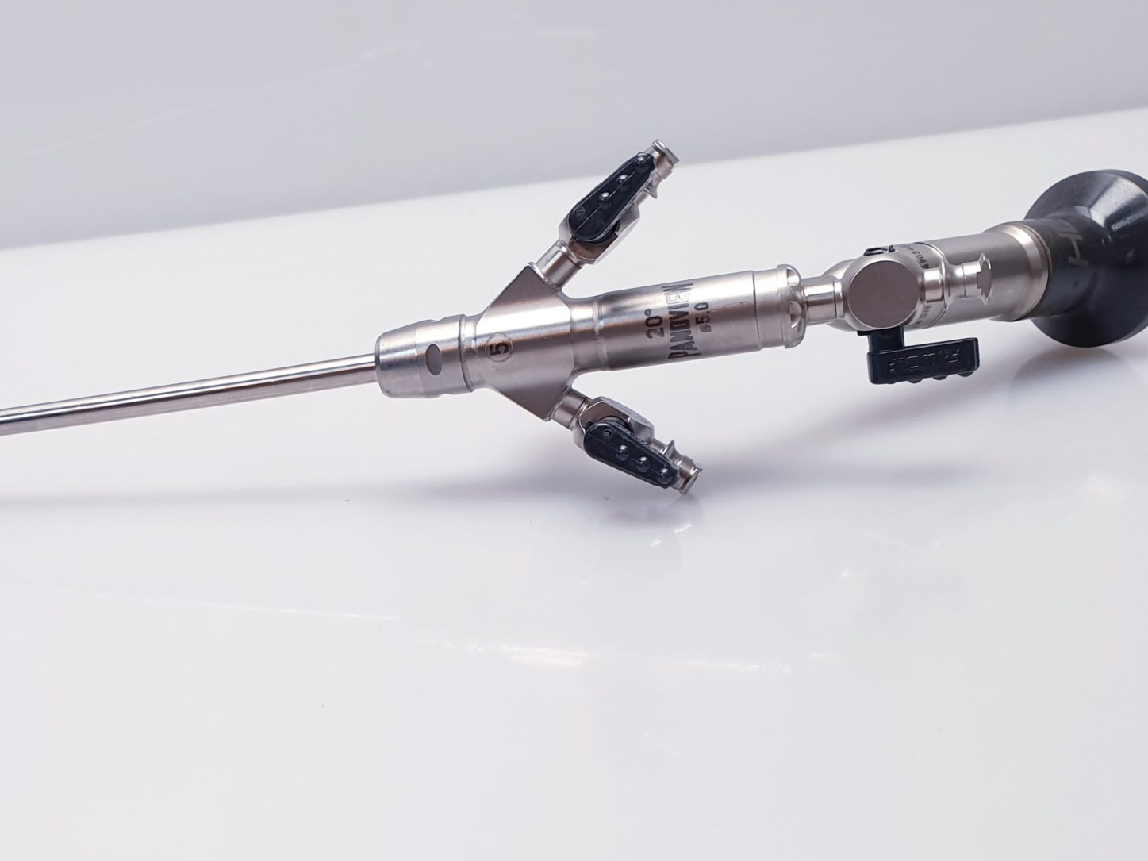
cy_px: 653
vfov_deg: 30.9
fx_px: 1525
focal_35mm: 46
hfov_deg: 39.6
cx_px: 232
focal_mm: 4.3
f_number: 2.4
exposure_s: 1/50
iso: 64
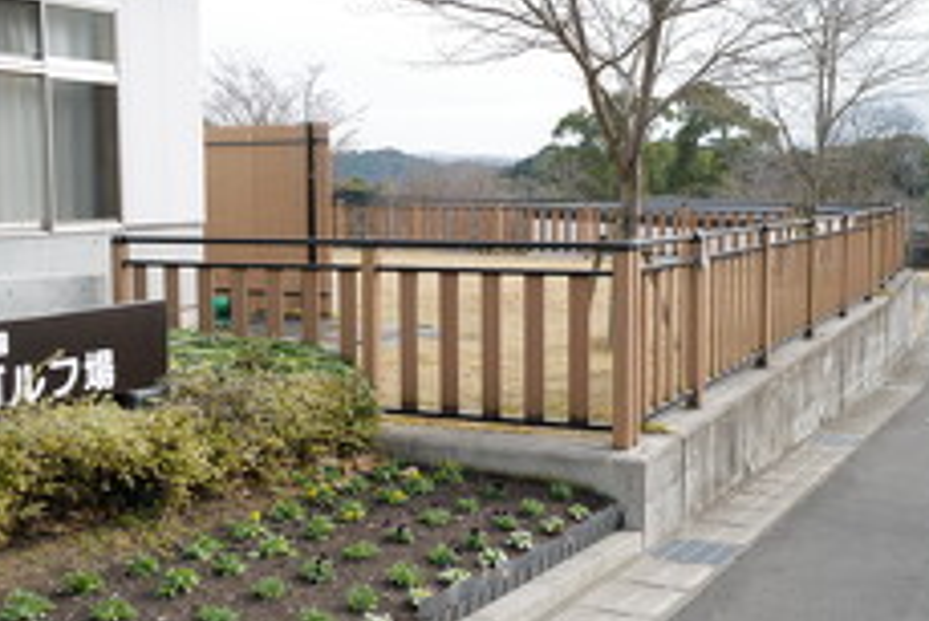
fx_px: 1265
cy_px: 294
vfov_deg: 27.6
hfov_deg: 40.3
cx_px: 438
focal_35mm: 49
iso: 100
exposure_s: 1/250
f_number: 4.5
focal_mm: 28
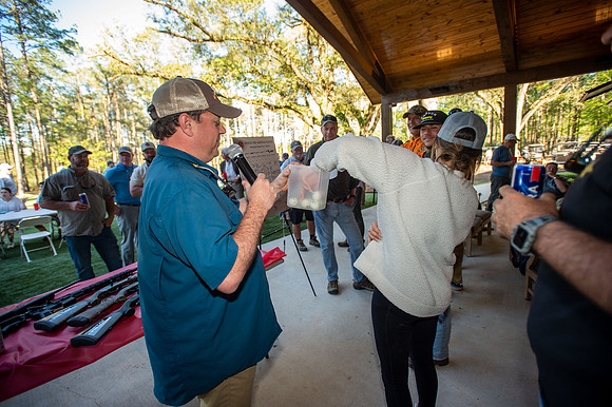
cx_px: 306
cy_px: 204
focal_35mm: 17
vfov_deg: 70.4
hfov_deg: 93.3
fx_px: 289
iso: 160
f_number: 3.2
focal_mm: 17
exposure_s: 1/125
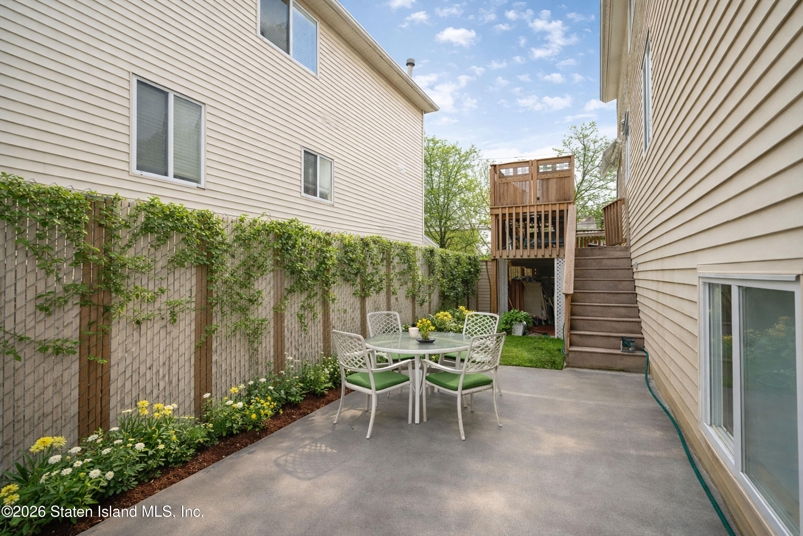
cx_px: 402
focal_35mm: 16
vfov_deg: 72.1
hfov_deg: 95.0
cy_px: 268
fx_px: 368
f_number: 5
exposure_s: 1/250
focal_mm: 16.5
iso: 100
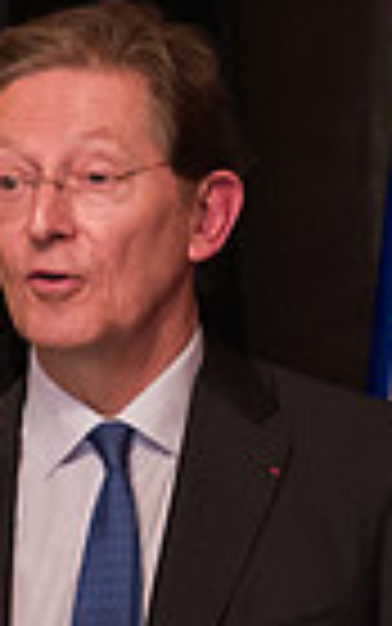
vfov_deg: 3.9
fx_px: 9101
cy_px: 680
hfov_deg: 2.5
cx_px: 110
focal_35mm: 533
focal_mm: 120
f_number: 3.2
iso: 3200
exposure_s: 1/200
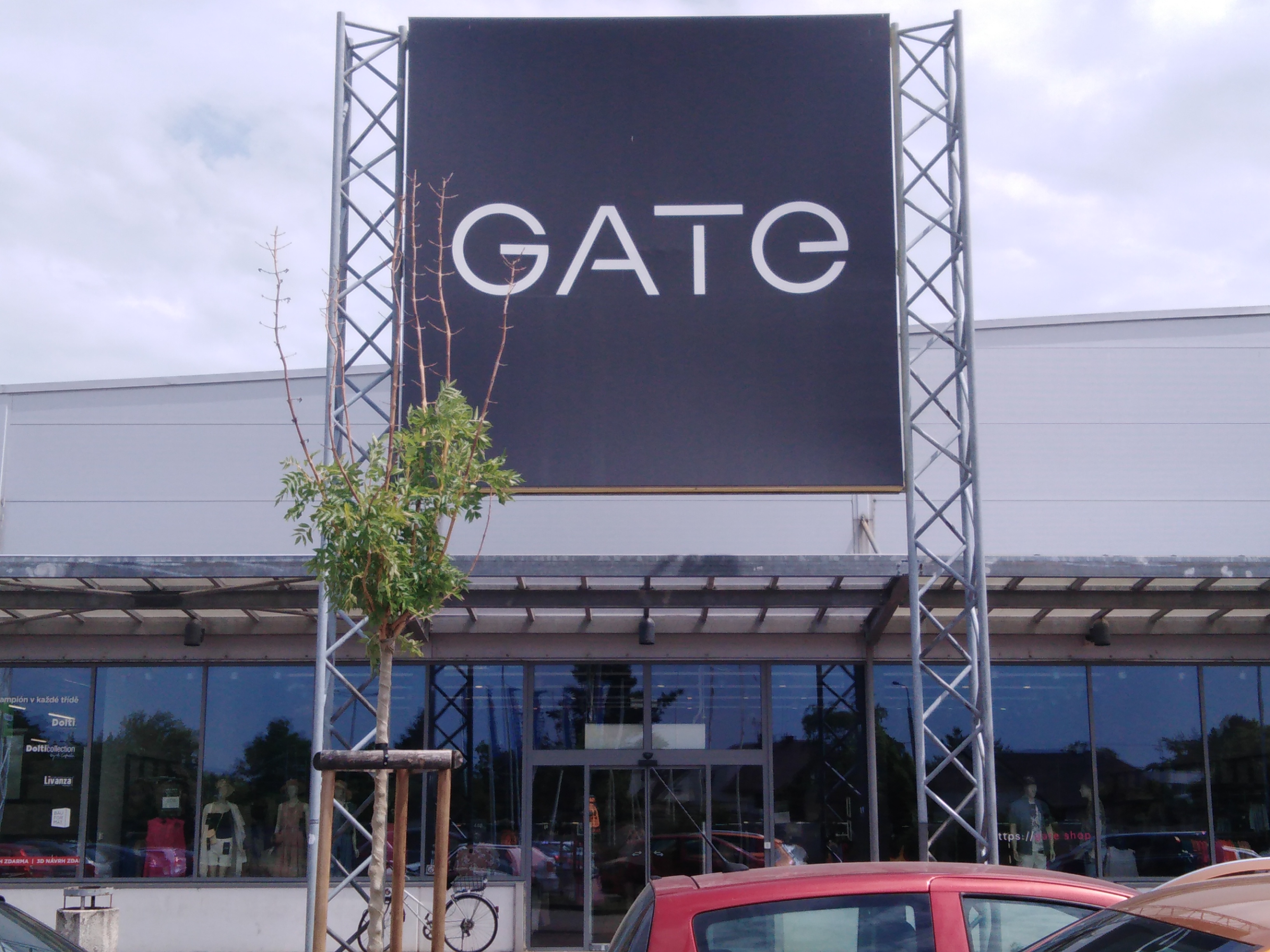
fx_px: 954
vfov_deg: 53.1
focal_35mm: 26
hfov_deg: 67.3
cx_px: 635
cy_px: 476
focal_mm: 3.46
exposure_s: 1/1463
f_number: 2.2
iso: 101
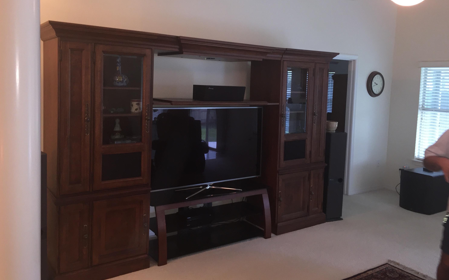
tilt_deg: -5.7
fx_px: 379
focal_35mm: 31
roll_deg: -2.5
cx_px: 224
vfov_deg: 40.5
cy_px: 117
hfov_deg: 61.2
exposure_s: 1/17
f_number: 2.2
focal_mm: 4.15
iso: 125
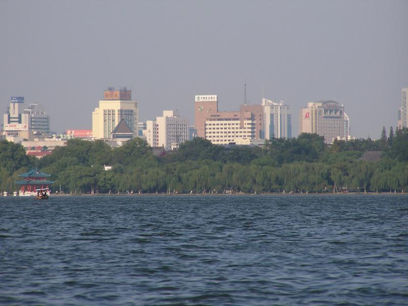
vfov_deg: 4.1
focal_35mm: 367
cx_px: 204
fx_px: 4326
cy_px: 153
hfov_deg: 5.4
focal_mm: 60.8
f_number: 5
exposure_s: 1/350
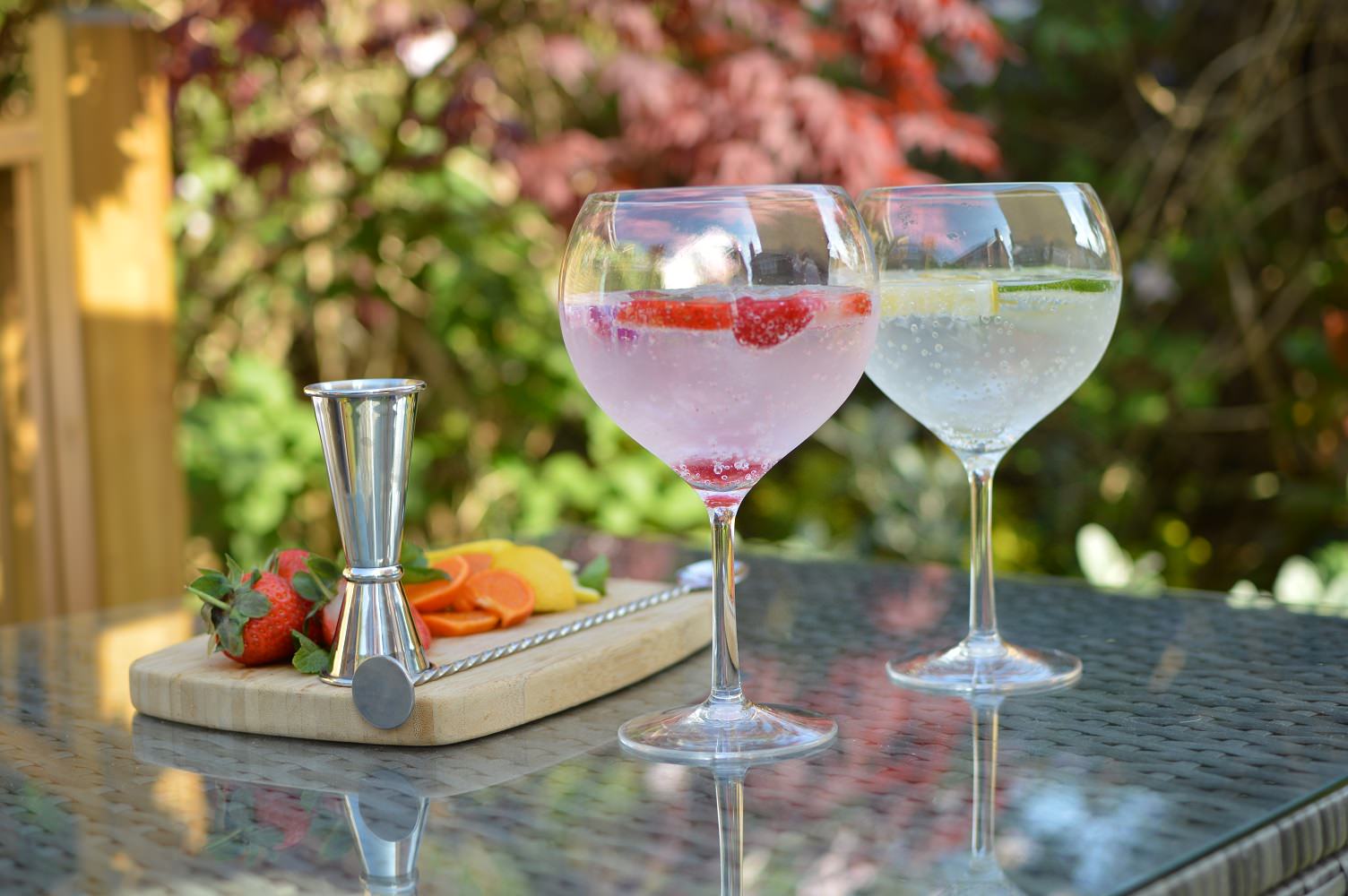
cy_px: 448
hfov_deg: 37.9
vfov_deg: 25.7
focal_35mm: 52
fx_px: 1964
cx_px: 674
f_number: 2.8
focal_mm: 35
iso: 100
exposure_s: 1/500
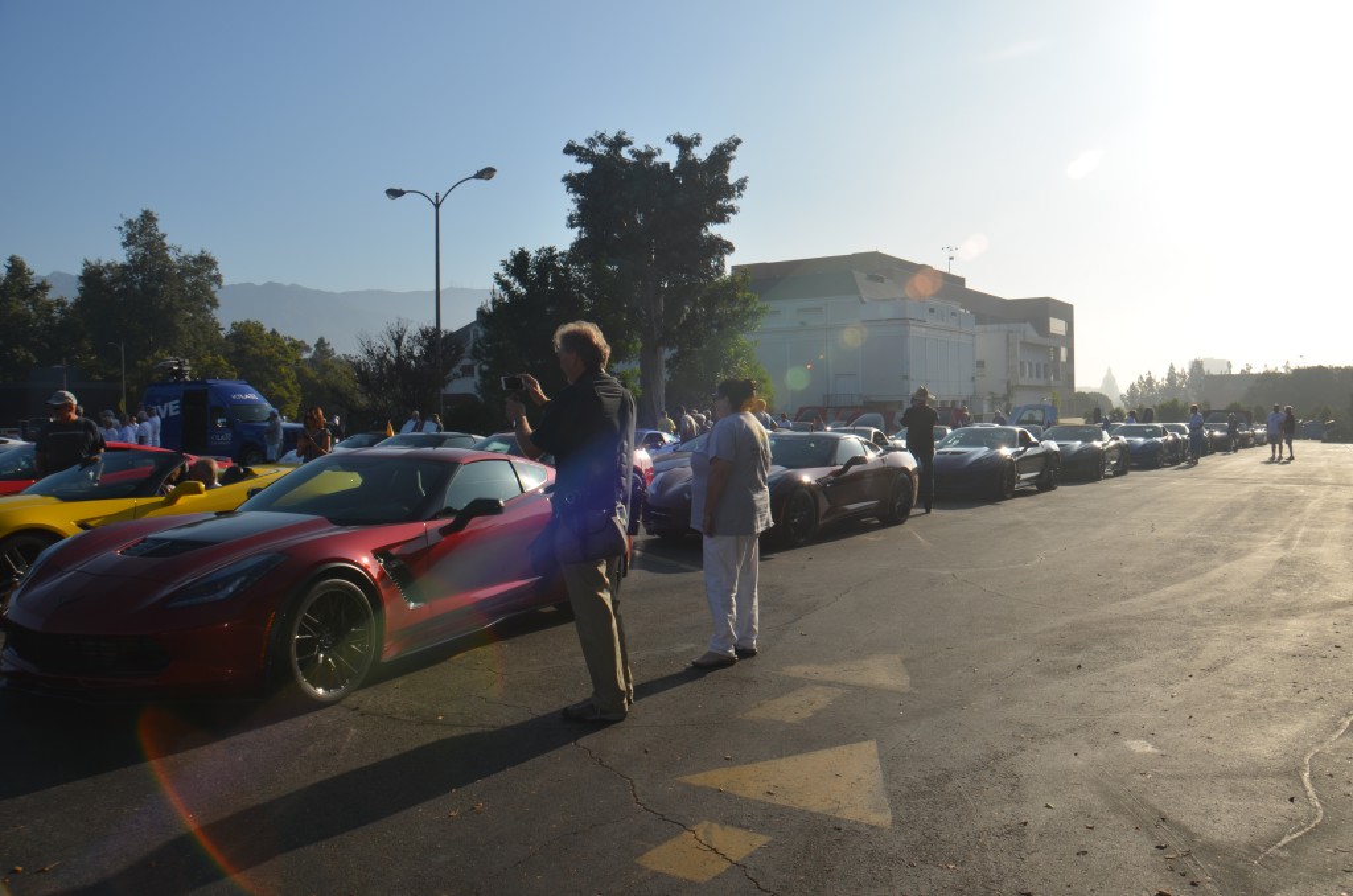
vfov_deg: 47.7
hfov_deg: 67.5
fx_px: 1013
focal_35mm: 27
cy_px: 448
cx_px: 676
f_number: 11
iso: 100
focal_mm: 18
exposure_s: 1/200
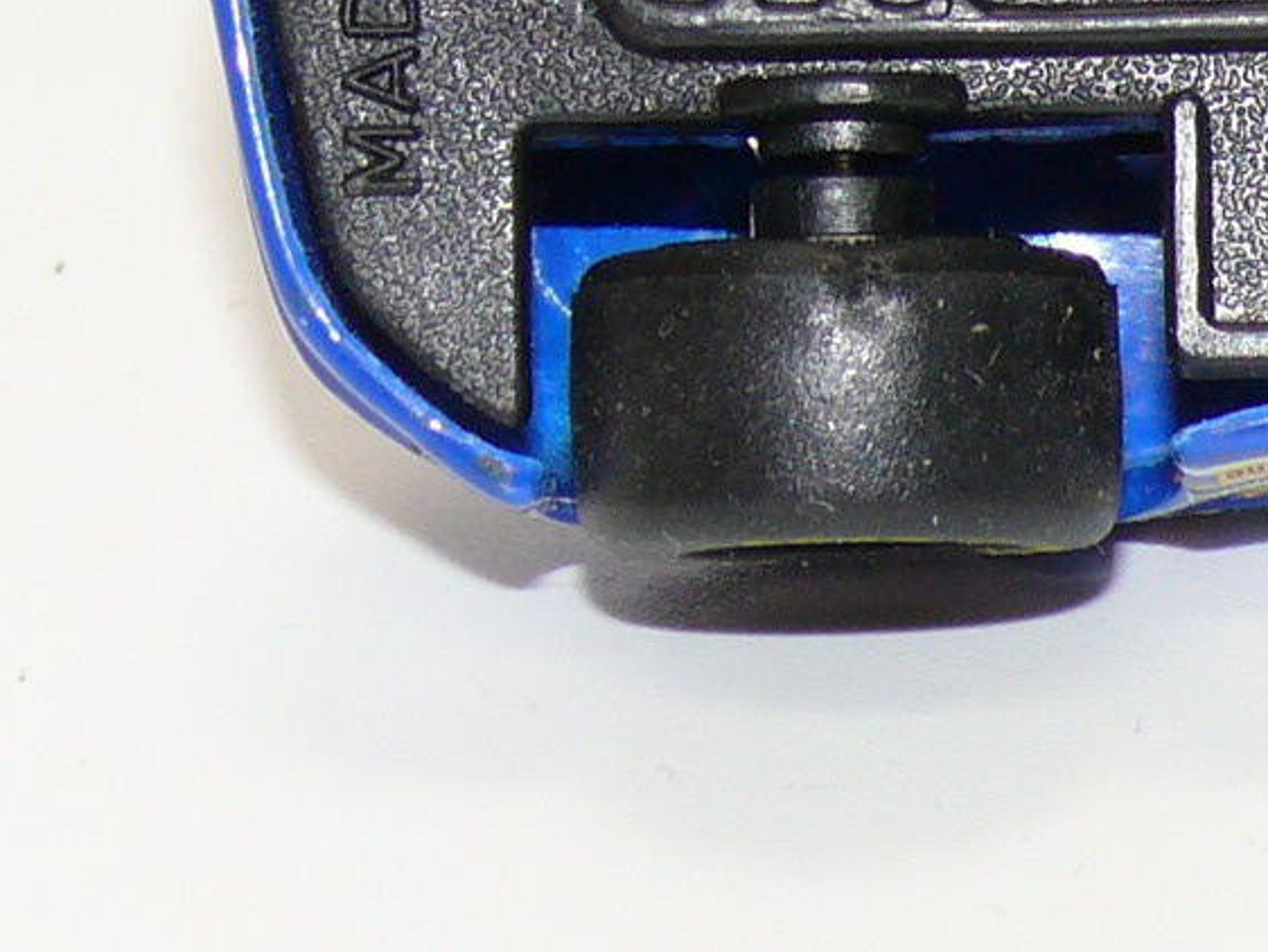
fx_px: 12093
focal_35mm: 330
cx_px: 1764
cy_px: -183
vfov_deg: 4.5
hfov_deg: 6.0
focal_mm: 14.3
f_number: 4
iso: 100
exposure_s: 1/30
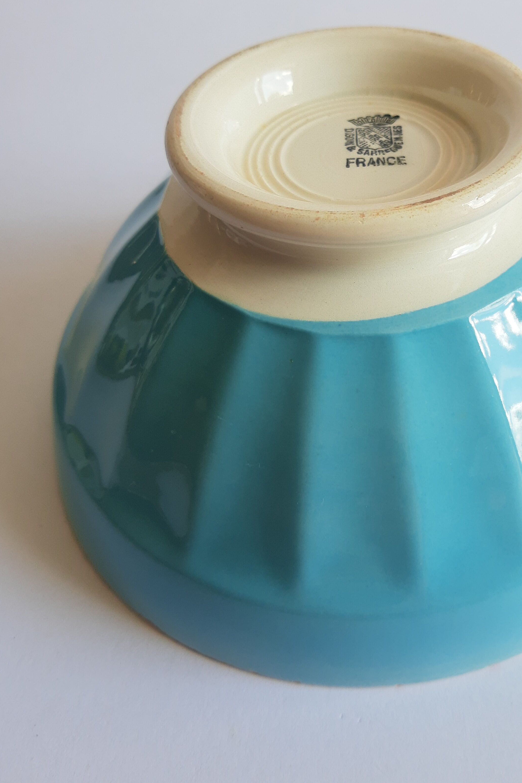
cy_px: 301
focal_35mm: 35
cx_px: 370
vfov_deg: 53.9
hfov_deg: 37.2
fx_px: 761
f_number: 1.8
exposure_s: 1/110
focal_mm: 3.95
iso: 40
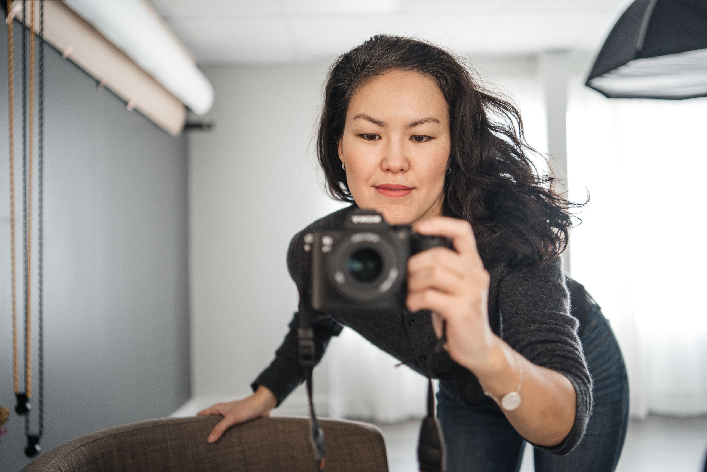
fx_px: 687
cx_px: 354
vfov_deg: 37.9
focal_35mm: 35
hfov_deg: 54.4
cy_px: 236
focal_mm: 35
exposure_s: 1/200
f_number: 1.8
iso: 640
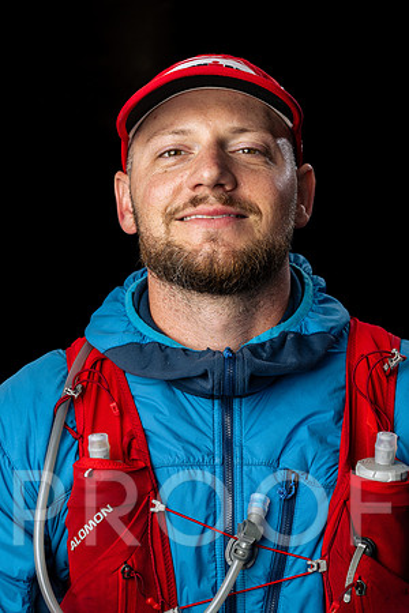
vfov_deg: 28.8
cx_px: 204
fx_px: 1193
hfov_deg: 19.5
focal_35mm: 70
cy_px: 306
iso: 100
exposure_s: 1/200
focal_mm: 70
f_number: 5.6
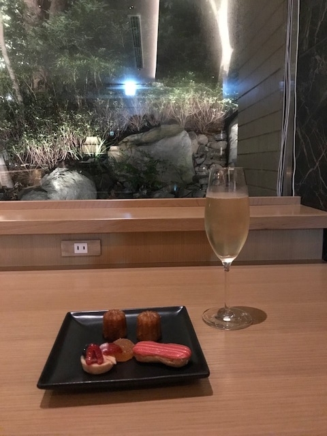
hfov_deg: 49.7
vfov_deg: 63.4
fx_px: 353
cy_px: 218
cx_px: 164
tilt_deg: -8.9
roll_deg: +0.3
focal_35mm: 28
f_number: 1.8
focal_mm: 3.99
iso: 250
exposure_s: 1/4
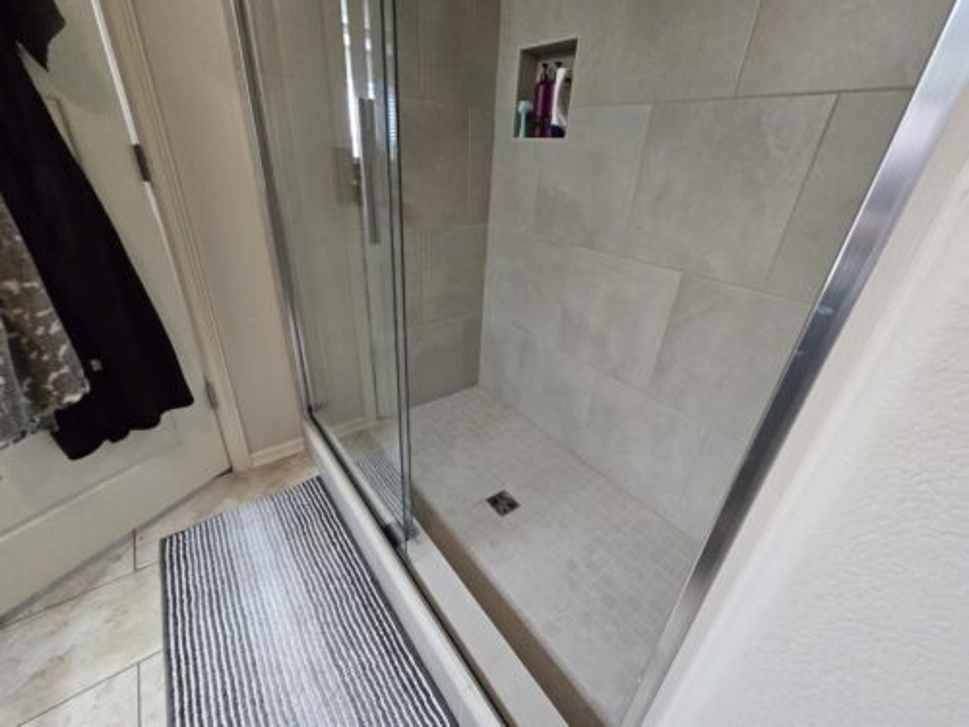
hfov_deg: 106.2
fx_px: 364
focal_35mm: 13
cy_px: 364
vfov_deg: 89.9
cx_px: 484
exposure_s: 1/60
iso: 800
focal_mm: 2.2
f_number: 2.2
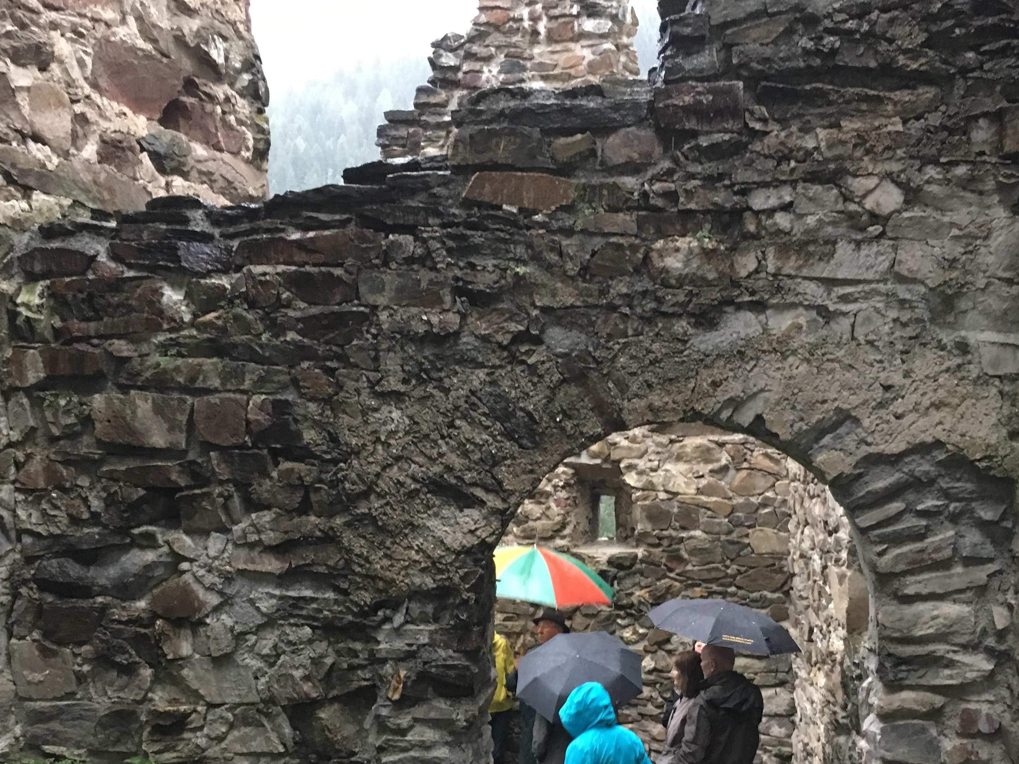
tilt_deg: -4.0
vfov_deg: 34.7
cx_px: 544
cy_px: 525
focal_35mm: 41
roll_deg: +0.0
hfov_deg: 45.7
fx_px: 1207
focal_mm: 4.15
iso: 400
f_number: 2.2
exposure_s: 1/17
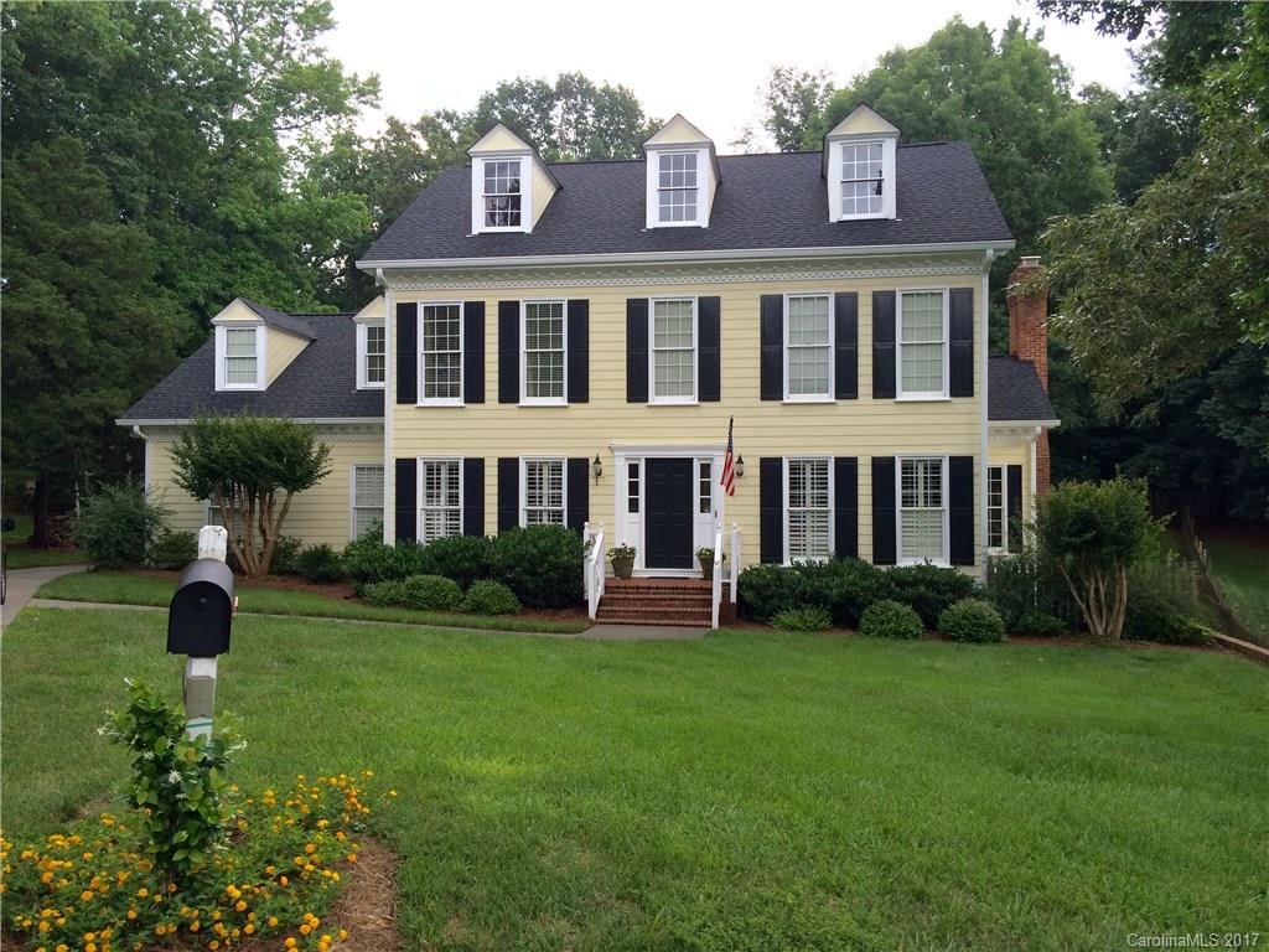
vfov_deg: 48.2
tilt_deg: -1.7
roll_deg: -0.9
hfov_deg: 61.7
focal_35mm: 29
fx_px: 1063
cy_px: 476
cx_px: 634
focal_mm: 4.15
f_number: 2.2
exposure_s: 1/432
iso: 32
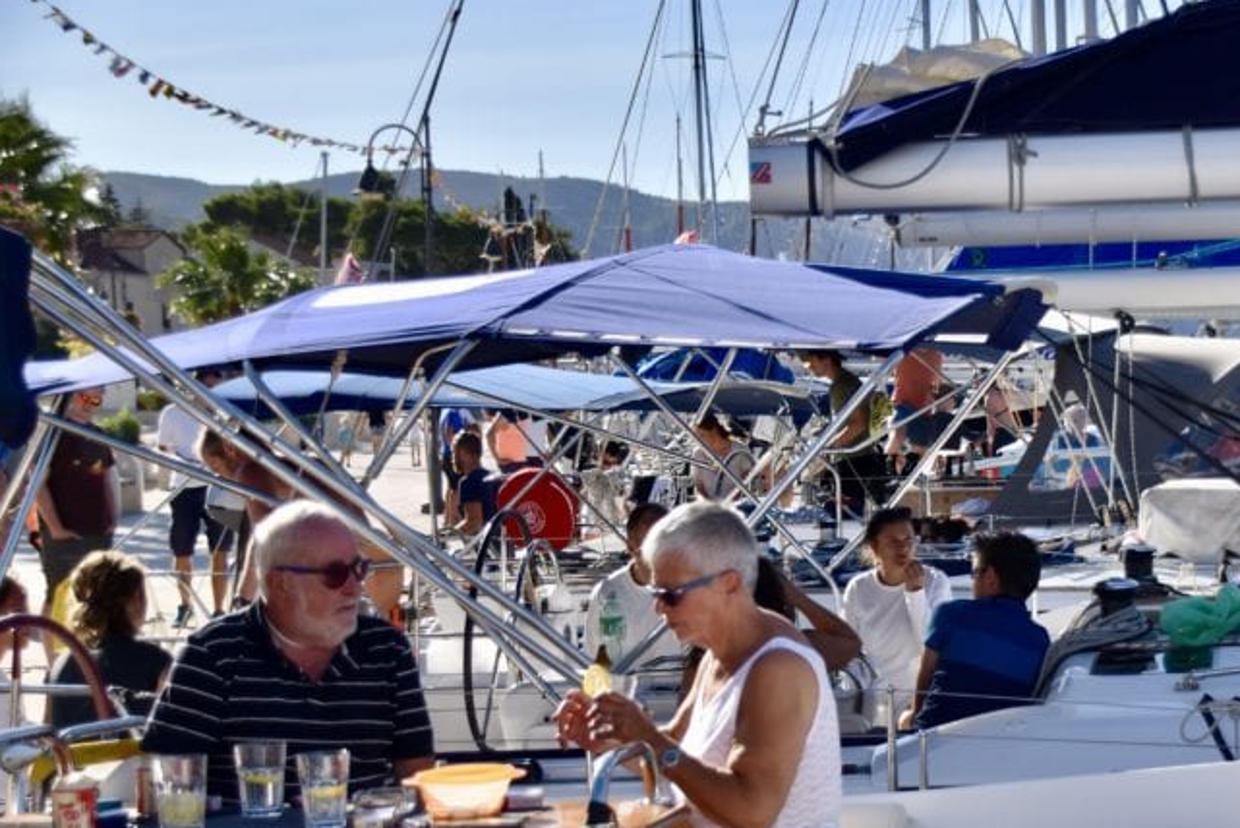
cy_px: 545
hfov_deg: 22.1
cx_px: 981
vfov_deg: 15.0
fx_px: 3136
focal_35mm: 91
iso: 200
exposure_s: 1/2500
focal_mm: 38
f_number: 4.2
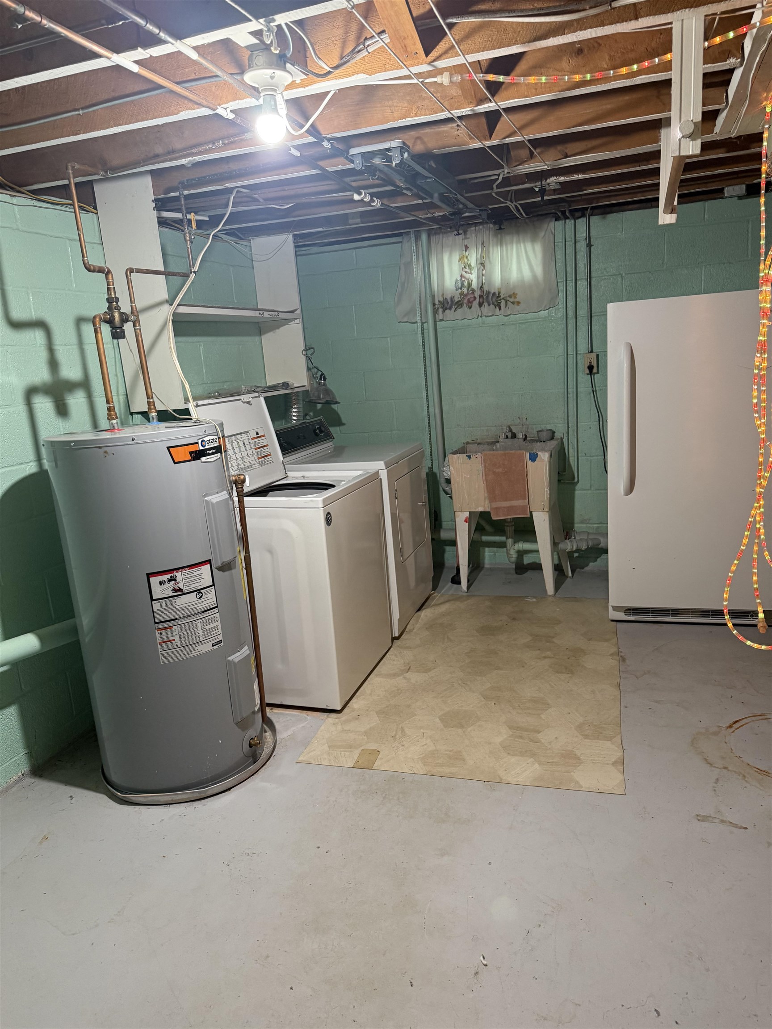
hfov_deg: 56.8
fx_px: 714
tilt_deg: -12.7
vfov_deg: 71.6
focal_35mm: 24
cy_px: 514
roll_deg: +4.5
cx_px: 386
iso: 320
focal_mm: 6.76
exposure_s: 1/60
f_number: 1.78
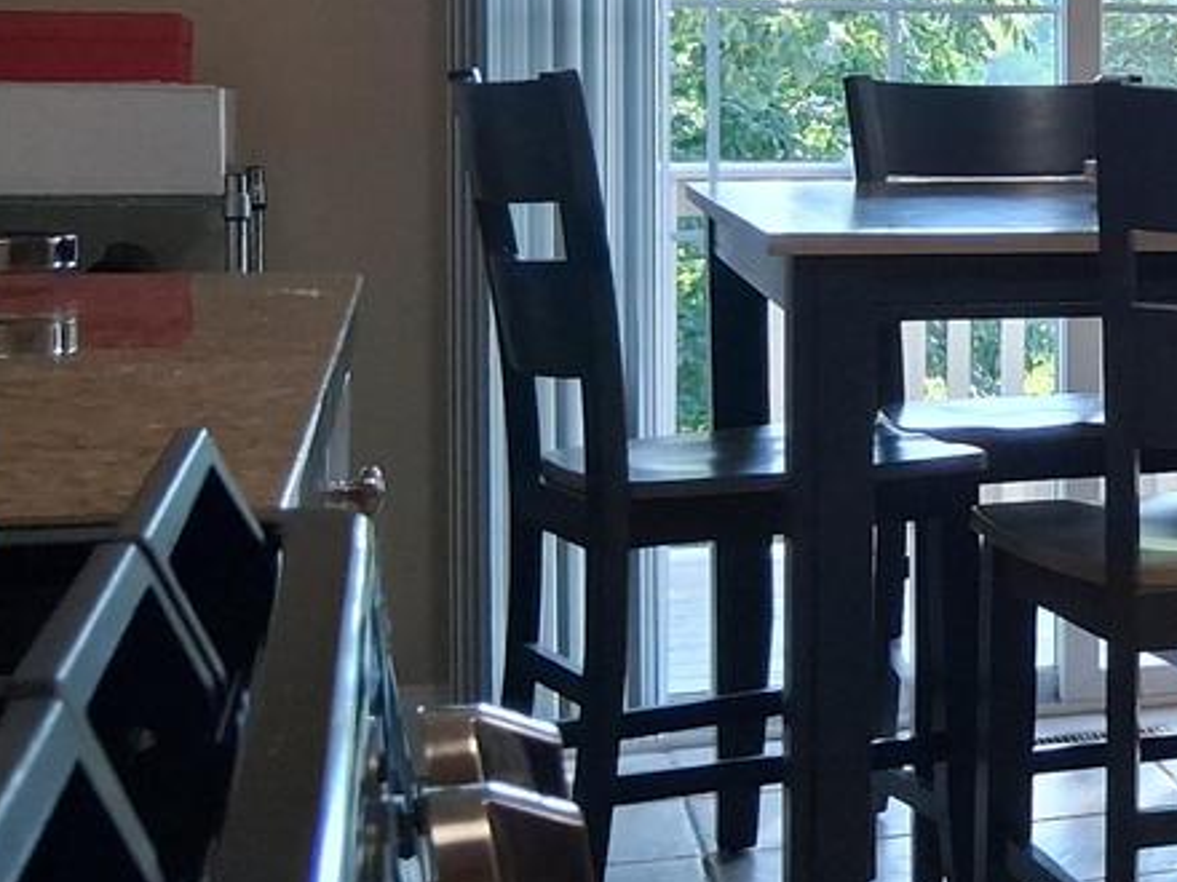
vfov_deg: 17.3
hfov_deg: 19.9
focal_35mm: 85
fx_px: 2890
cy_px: 203
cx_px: 1766
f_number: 1.8
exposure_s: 1/120
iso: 250
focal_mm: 3.98
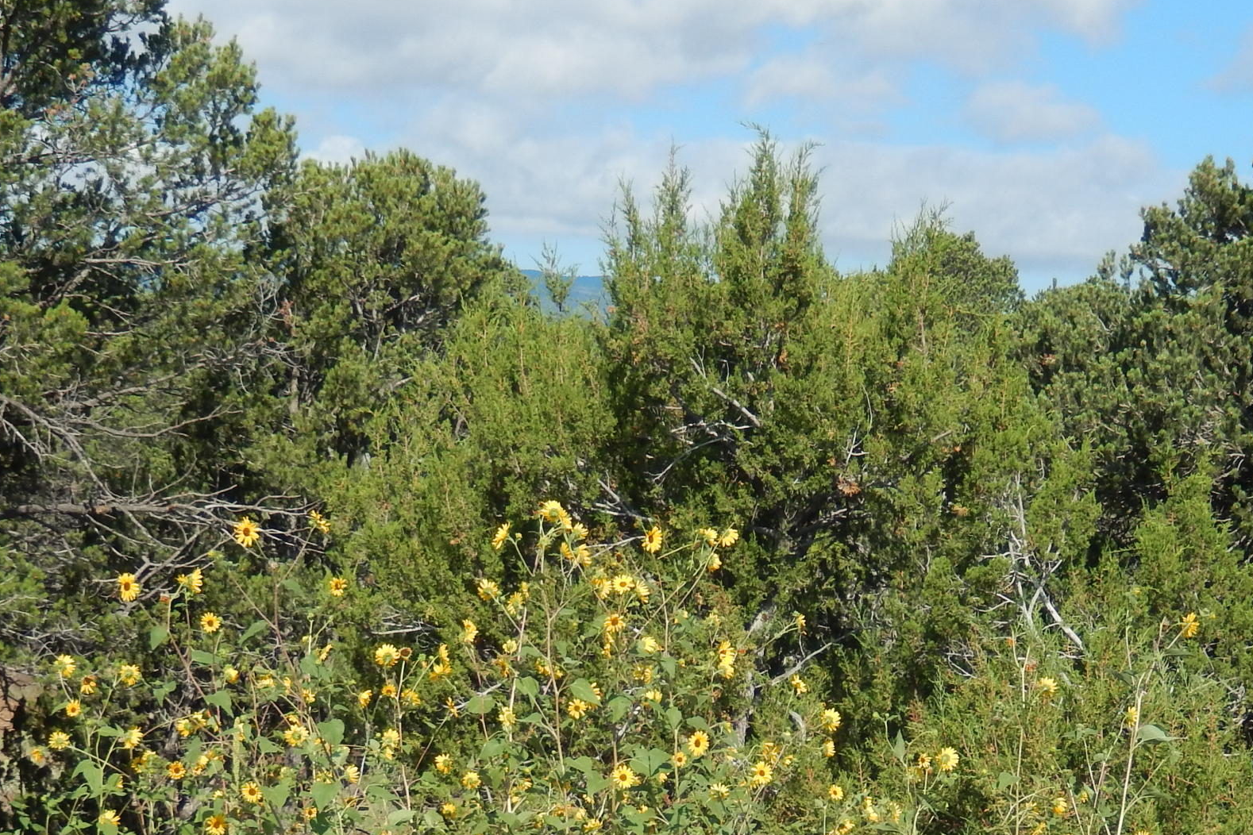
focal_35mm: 89
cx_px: 747
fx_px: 3097
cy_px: 779
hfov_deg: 22.8
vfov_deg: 15.2
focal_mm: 8.1
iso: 125
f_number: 4.3
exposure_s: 1/800
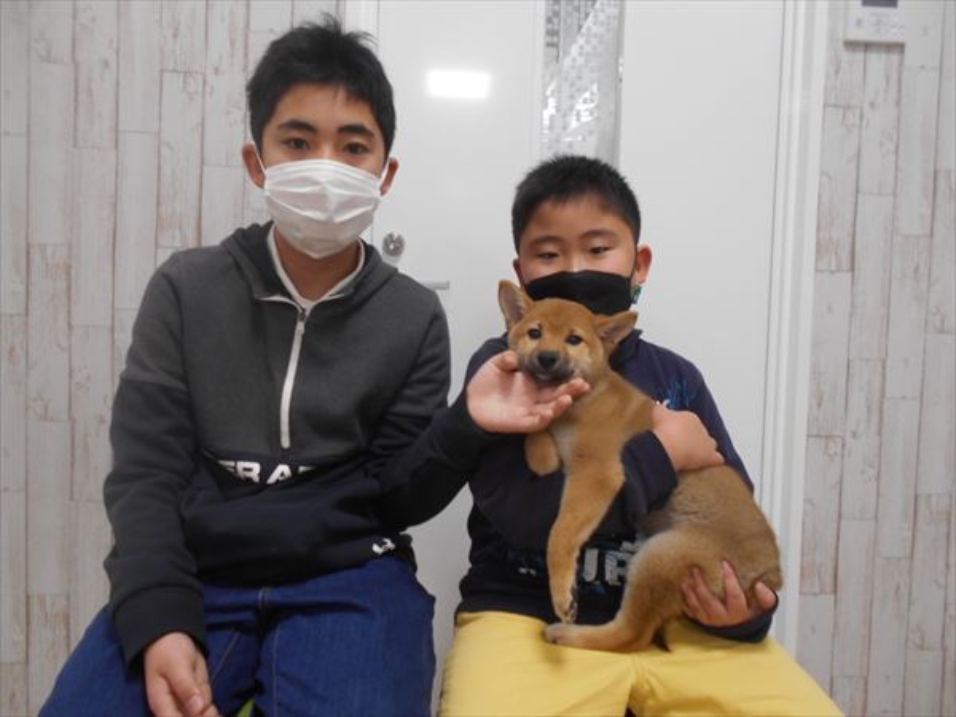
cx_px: 478
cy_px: 358
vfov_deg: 53.1
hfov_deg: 67.3
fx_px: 718
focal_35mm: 26
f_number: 3.2
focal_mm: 4.6
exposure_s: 1/30
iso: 160
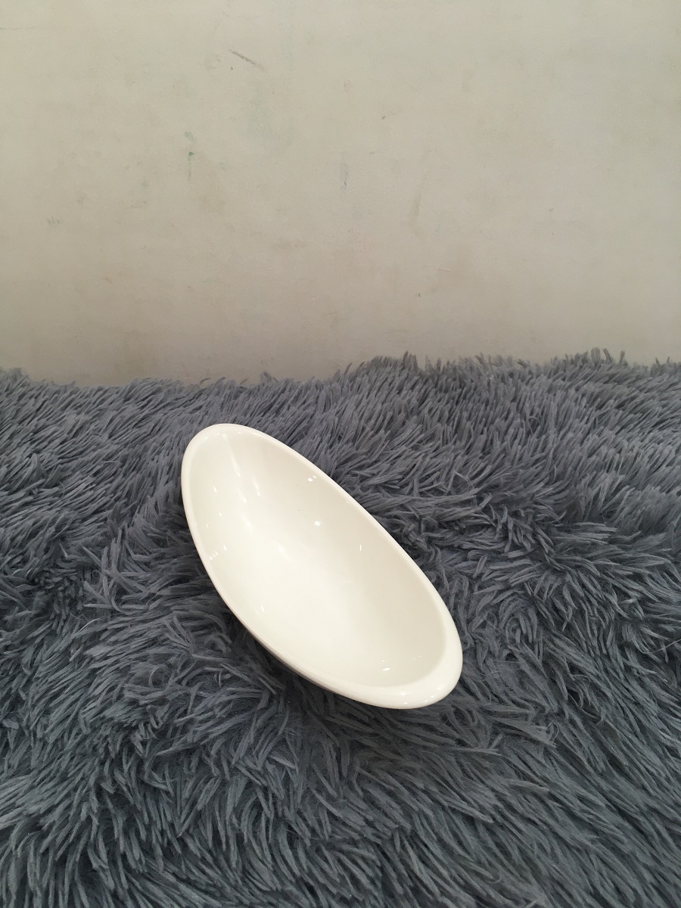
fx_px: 761
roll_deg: +1.0
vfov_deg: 61.7
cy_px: 454
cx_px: 340
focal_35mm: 29
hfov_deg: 48.2
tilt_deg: -35.7
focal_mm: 4.15
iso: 64
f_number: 2.2
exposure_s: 1/33
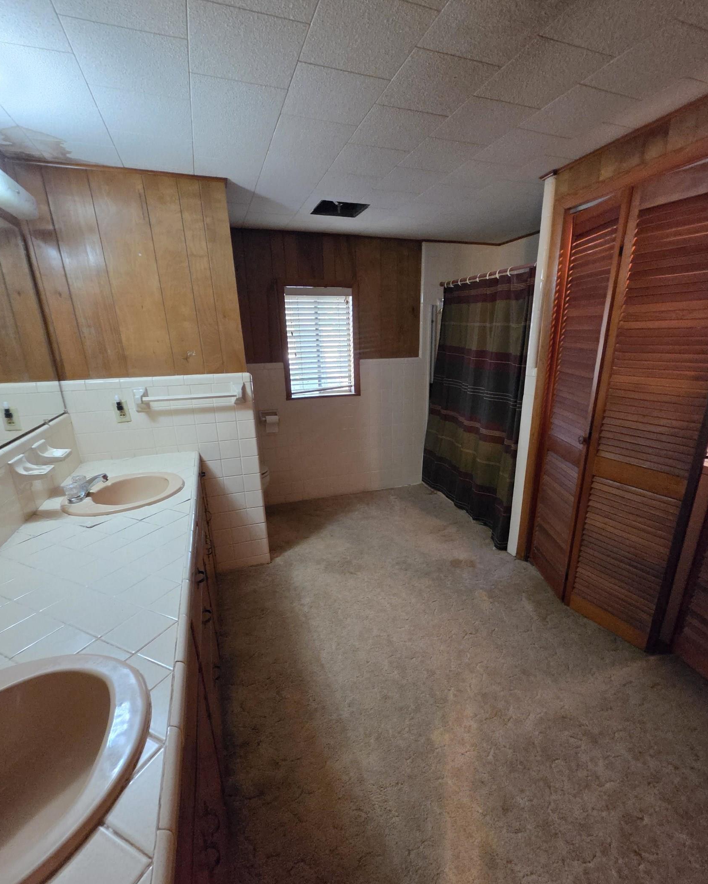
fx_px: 367
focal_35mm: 14
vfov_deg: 100.6
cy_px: 467
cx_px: 357
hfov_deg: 88.0
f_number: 2.2
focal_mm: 2.2
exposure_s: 1/40
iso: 1250
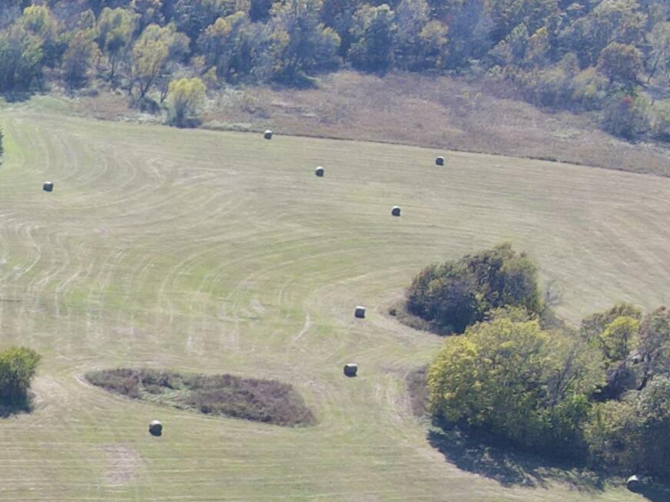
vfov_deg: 16.4
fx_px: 1606
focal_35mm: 83
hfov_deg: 19.2
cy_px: 727
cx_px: -450
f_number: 2.8
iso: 100
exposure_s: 1/320
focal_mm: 4.5
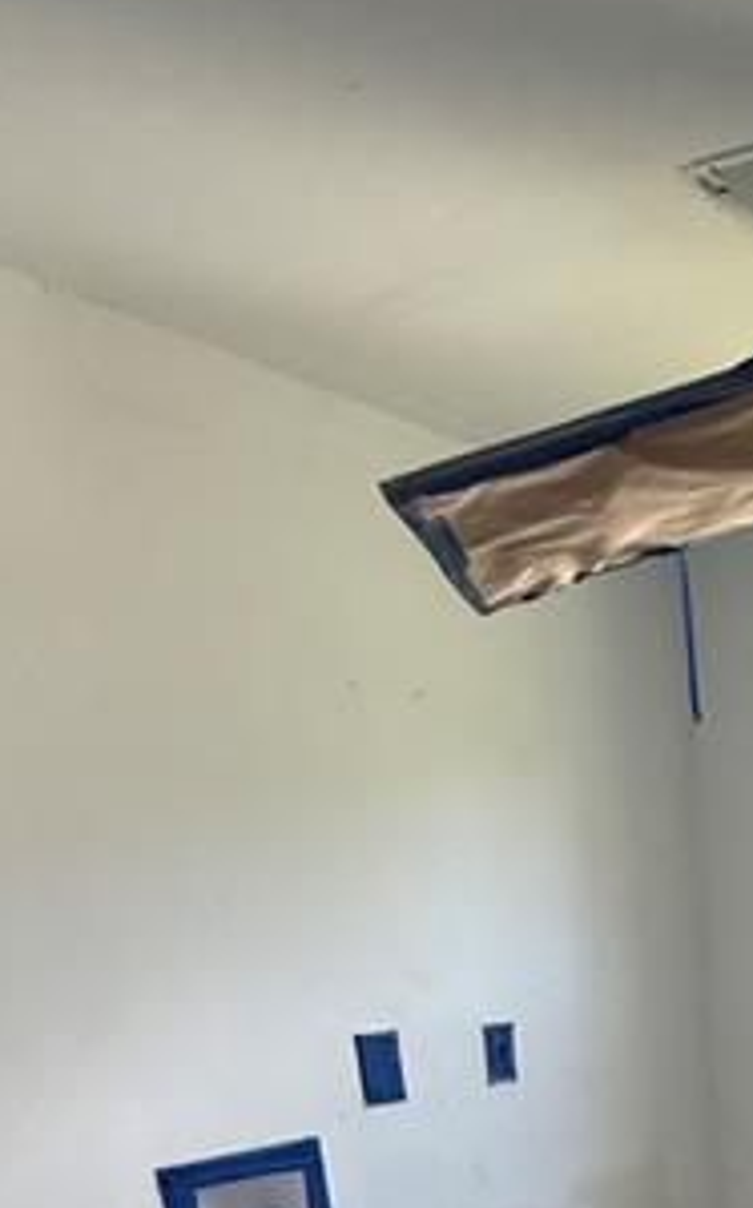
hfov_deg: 28.3
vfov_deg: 42.1
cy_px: 1293
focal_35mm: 38
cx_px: 946
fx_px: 1250
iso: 200
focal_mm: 2.22
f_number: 2.2
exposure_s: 1/99
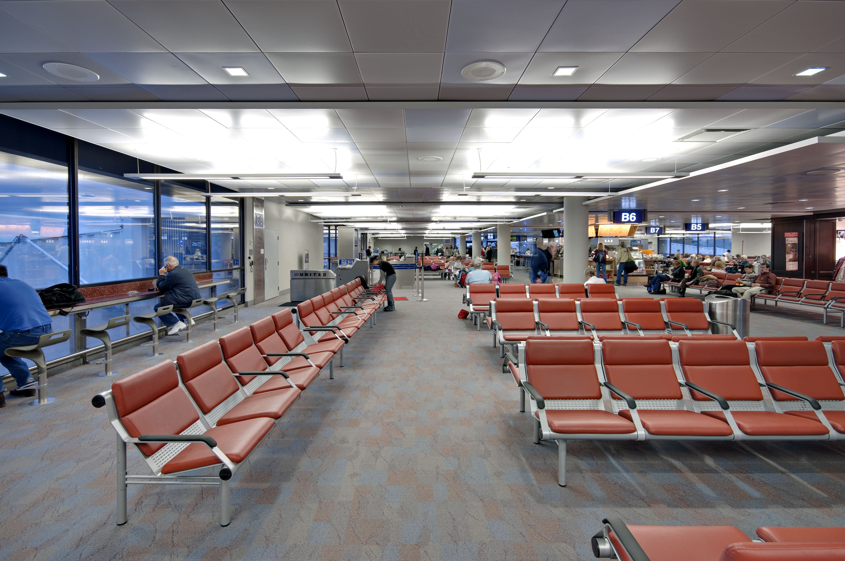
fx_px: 422
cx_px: 422
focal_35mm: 18
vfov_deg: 67.2
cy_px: 280
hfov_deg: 90.1
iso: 400
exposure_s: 1/8
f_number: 8
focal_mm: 12
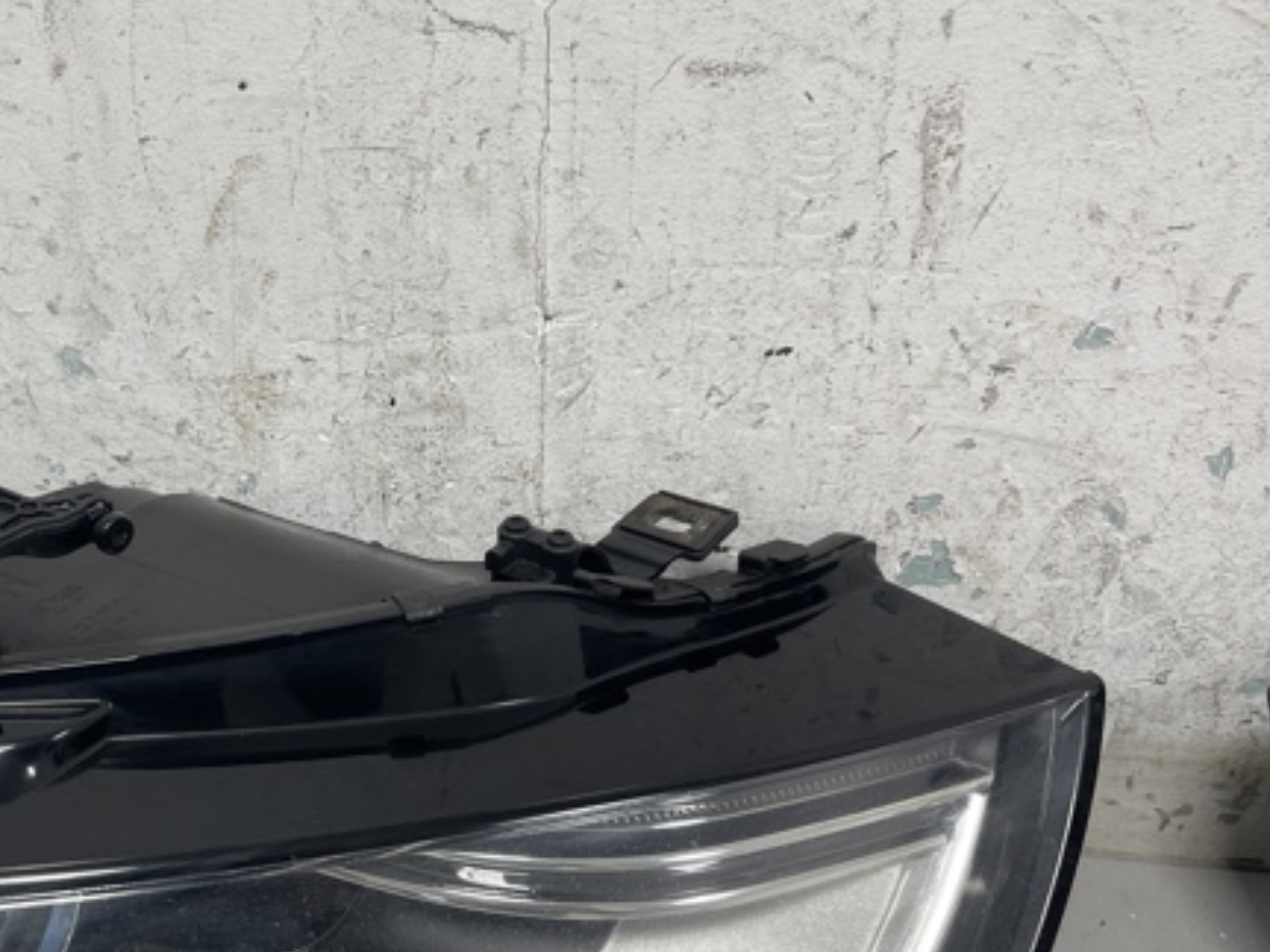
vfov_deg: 38.6
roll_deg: +0.9
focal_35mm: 37
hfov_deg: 49.0
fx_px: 1357
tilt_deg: -34.2
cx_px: 397
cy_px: 520
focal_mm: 5.1
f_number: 1.6
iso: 100
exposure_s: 1/100
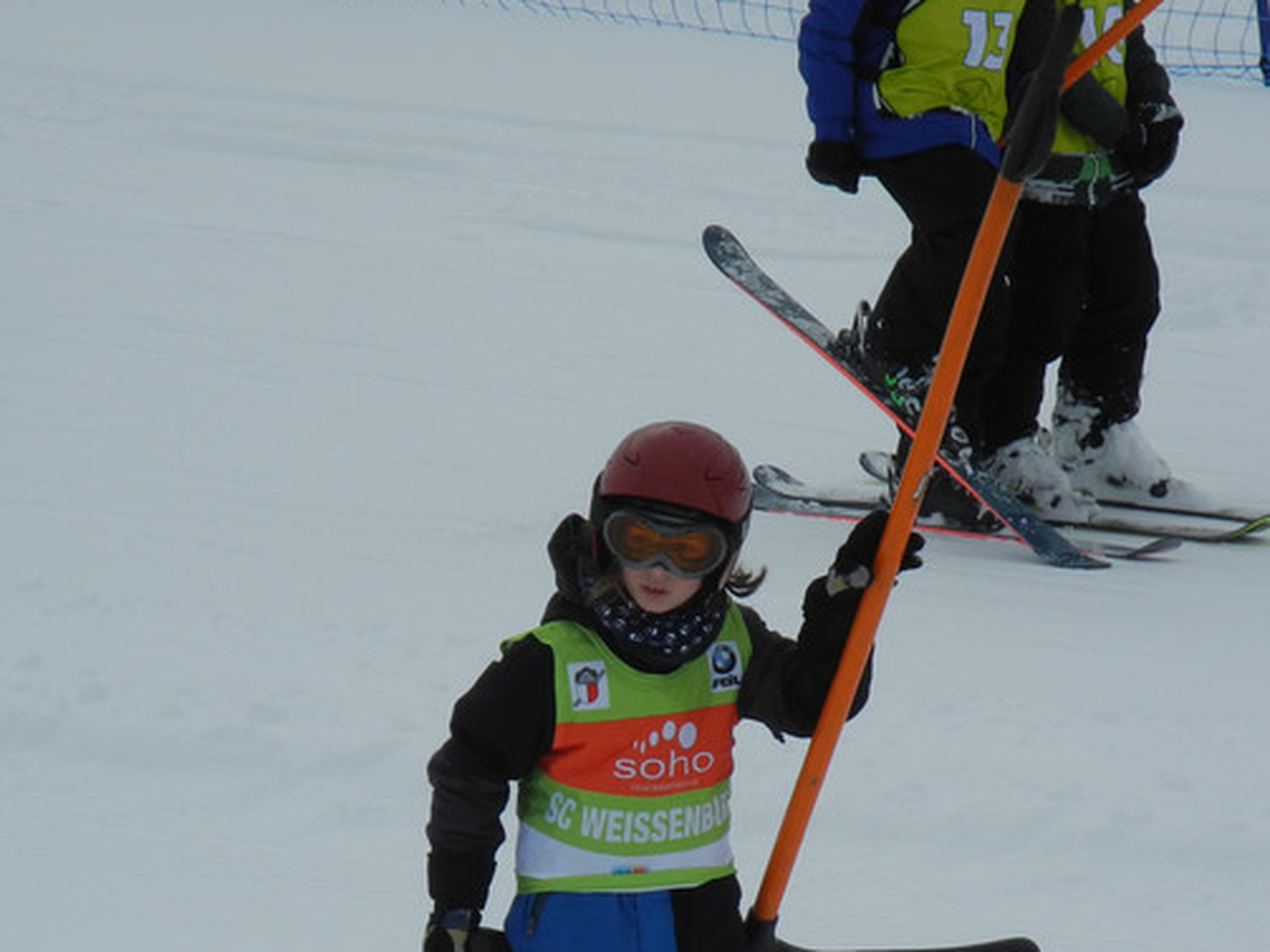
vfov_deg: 4.1
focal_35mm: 366
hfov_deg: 5.4
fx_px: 13425
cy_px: 778
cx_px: 563
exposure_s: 1/640
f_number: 5.6
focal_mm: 42.6
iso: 100
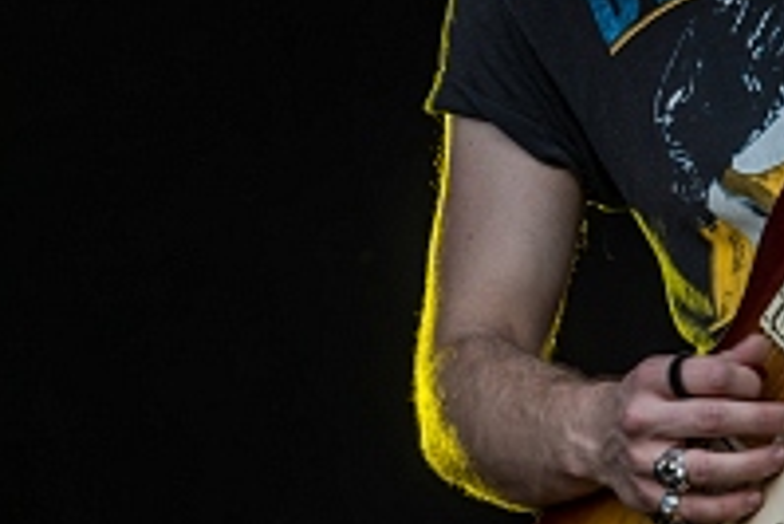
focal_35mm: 561
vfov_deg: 2.5
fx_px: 12226
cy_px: 18
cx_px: 457
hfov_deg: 3.7
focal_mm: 155
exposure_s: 1/100
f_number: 6.3
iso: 125
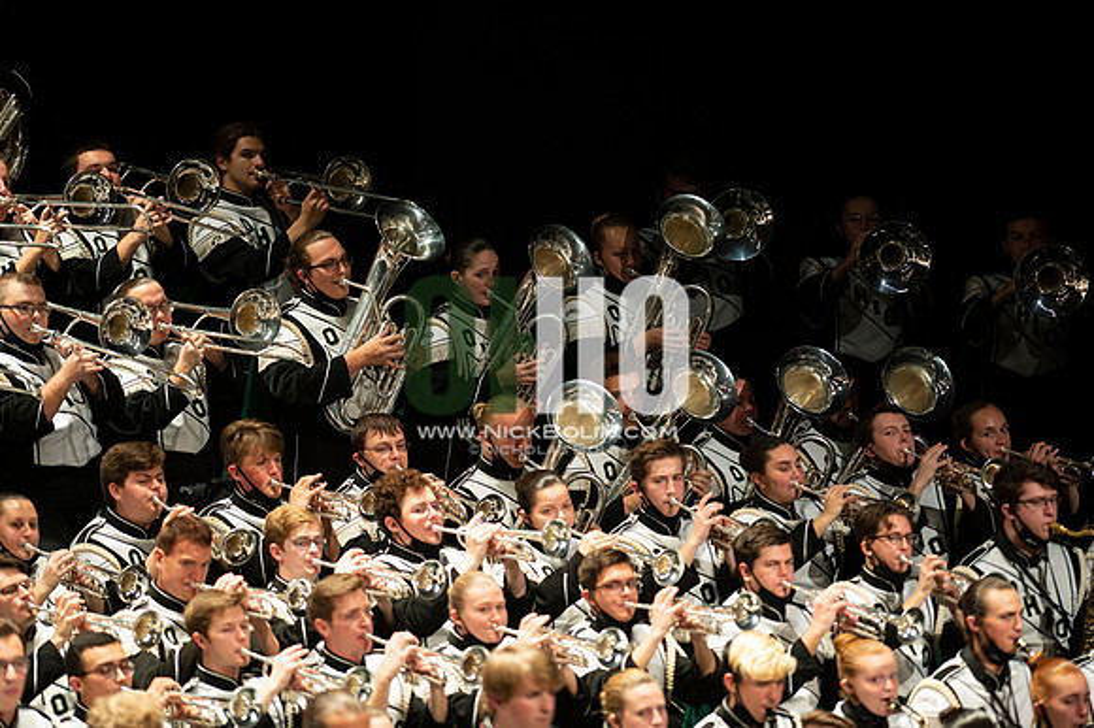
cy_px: 364
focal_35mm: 300
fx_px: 9111
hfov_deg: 6.9
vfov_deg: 4.6
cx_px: 547
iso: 3200
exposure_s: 1/500
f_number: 2.8
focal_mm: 300
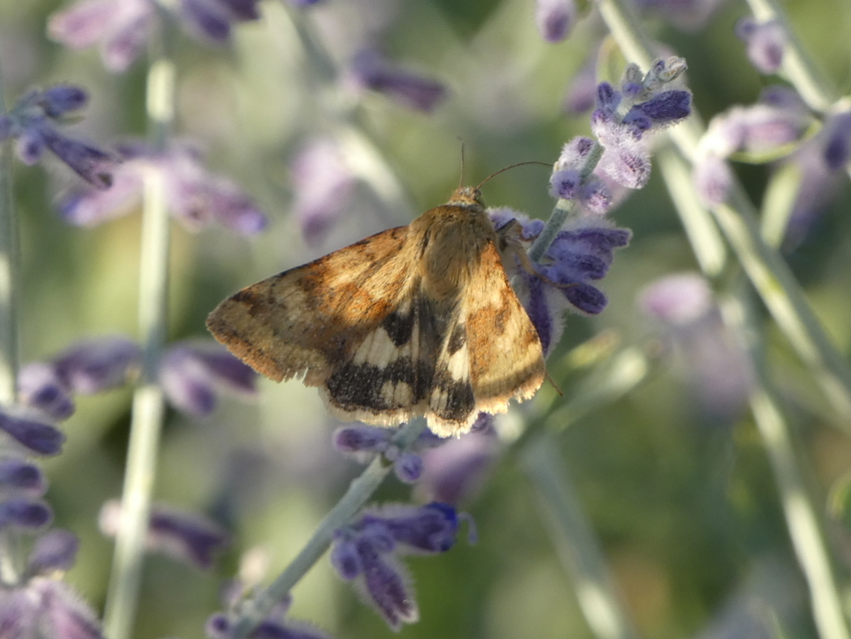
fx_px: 12663
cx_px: 426
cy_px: 320
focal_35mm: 515
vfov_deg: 2.9
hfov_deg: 3.8
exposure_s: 1/100
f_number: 5.6
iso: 160
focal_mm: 92.3
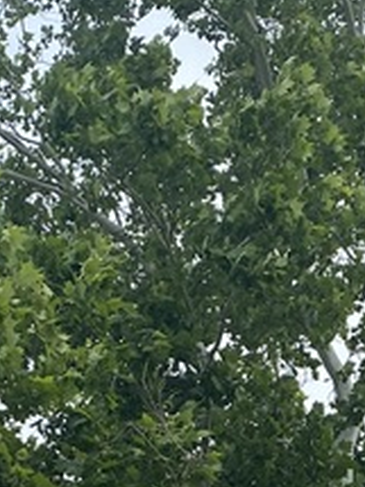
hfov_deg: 11.8
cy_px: 634
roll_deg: +1.0
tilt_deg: +21.8
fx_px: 1745
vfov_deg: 15.2
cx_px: 340
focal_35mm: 124
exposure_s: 1/2890
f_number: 1.8
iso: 32
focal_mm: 4.25
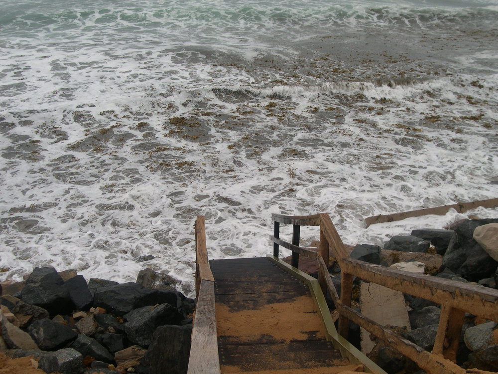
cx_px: 249
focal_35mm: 38
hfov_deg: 49.0
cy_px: 187
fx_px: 547
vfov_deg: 37.7
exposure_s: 1/107
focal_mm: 8
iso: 100
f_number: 7.6
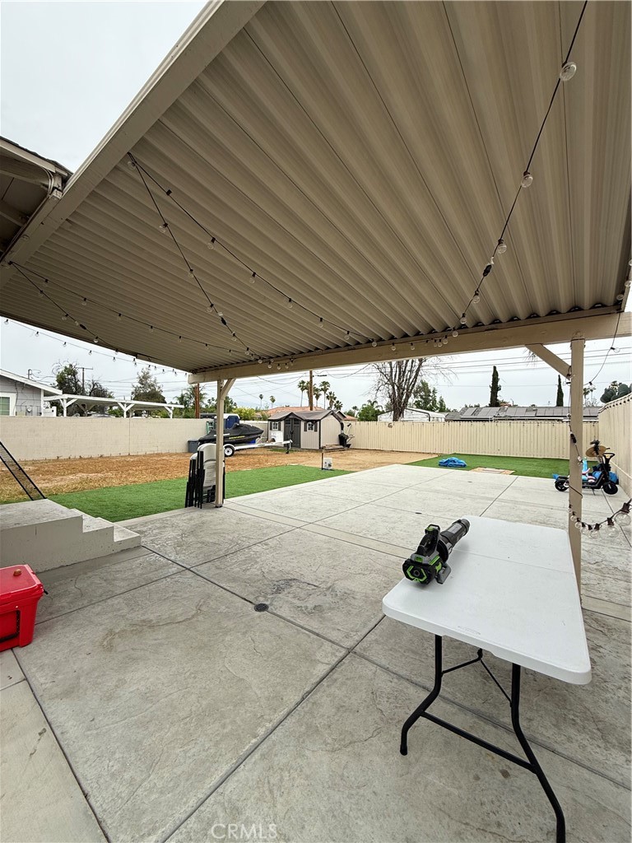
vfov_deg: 102.1
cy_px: 422
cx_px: 316
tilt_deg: +0.5
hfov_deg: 85.7
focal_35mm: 14
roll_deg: -1.0
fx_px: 341
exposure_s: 1/1431
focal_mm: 2.22
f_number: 2.2
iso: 50
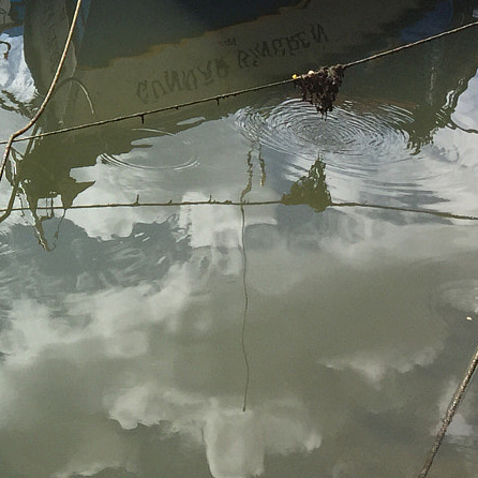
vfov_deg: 17.9
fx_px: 1437
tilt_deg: -18.8
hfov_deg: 18.0
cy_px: -111
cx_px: -83
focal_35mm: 92
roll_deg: -0.4
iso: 32
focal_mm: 4.15
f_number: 2.2
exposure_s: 1/1319
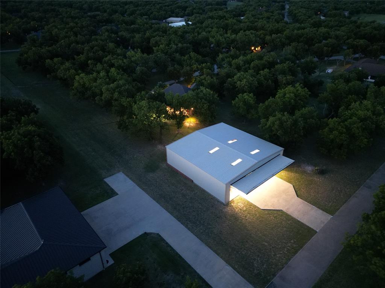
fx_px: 267
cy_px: 144
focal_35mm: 24
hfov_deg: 71.6
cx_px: 192
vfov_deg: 56.8
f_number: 1.7
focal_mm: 6.72
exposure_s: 1/6.25
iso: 1500
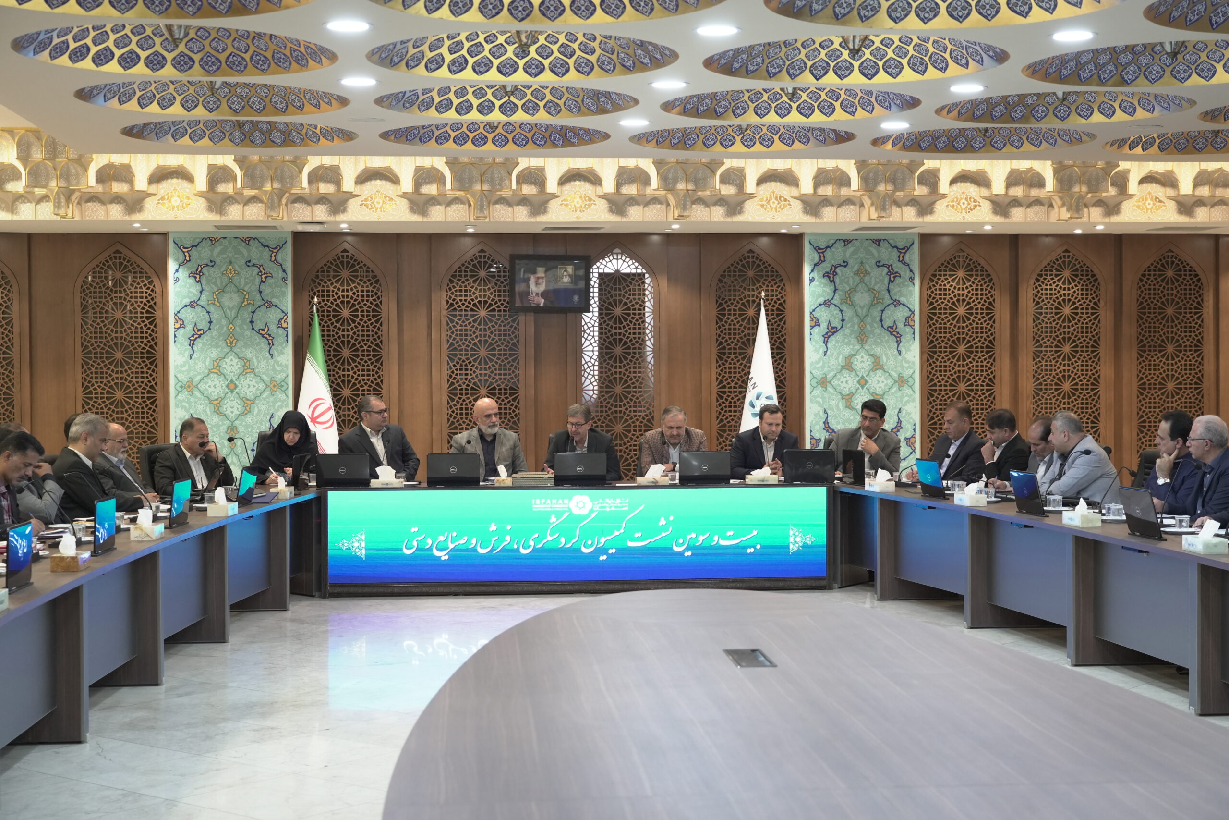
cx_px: 614
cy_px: 410
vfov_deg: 25.5
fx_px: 1809
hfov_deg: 37.5
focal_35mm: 53
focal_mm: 53
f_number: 4
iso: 2000
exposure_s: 1/160
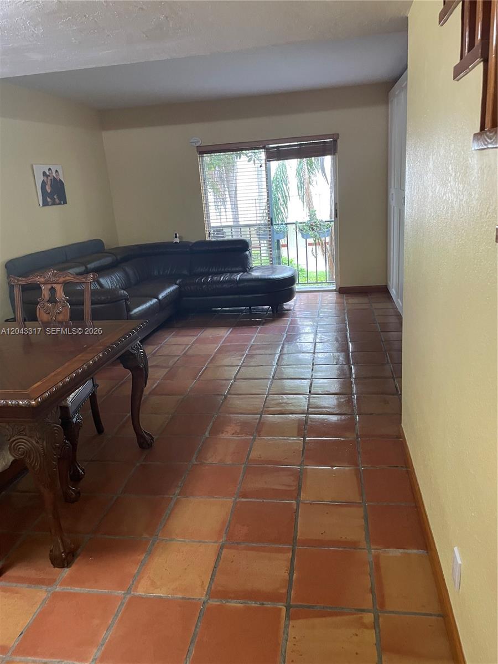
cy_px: 332
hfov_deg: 53.1
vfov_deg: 67.3
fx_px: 499
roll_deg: +5.8
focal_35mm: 26
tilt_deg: -14.3
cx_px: 249
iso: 320
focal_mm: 4.2
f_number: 1.6
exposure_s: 1/60
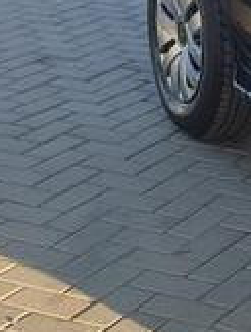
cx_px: 494
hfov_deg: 10.3
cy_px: 62
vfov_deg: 14.7
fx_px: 1281
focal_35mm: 133
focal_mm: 5.95
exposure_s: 1/265
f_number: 1.89
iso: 50
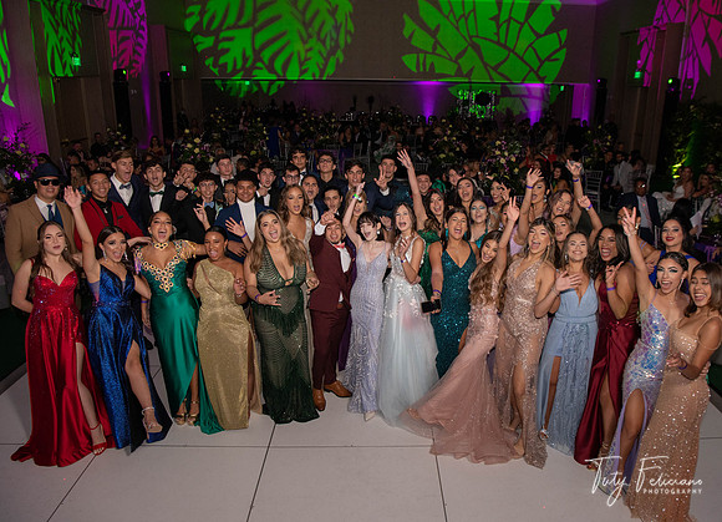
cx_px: 393
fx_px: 541
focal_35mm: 26
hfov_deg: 67.3
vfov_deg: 51.5
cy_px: 260
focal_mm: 24
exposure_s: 1/125
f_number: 6.3
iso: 1250
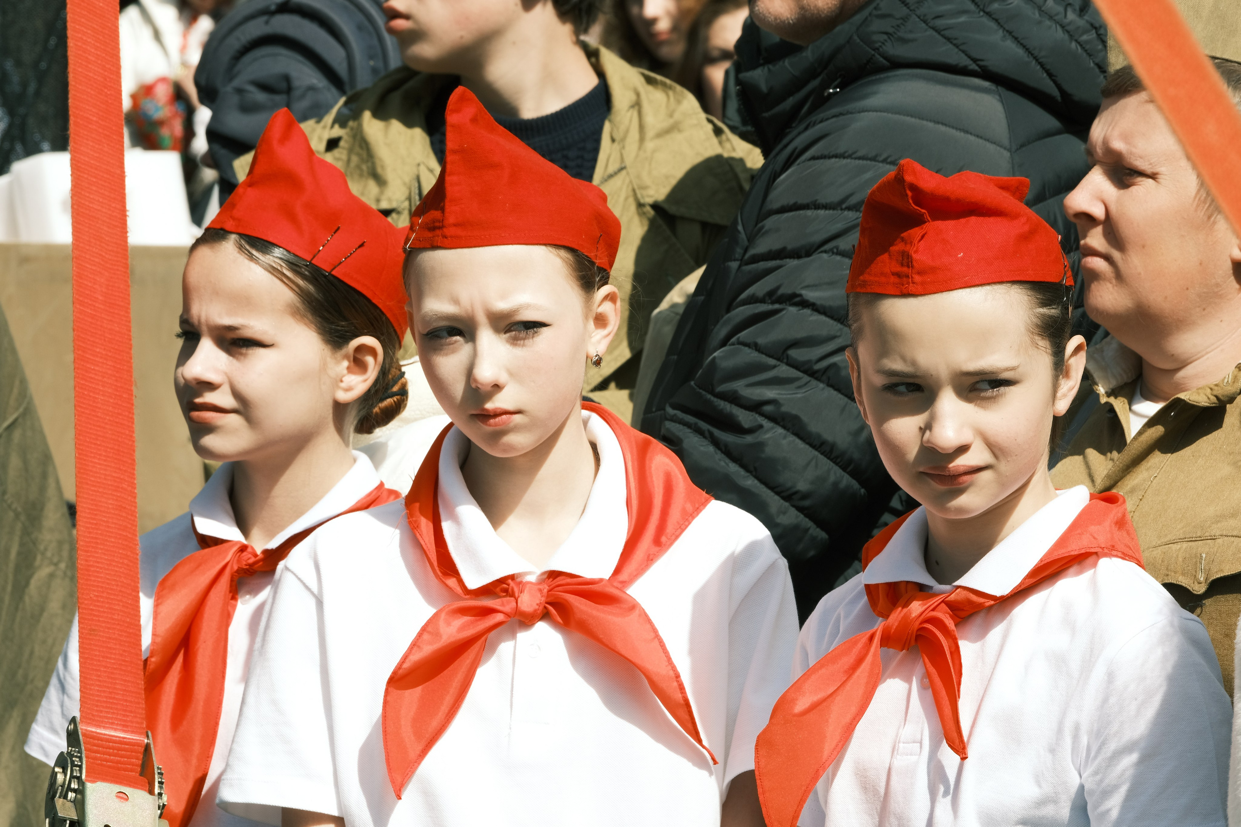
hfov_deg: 10.0
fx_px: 7101
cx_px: 620
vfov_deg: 6.7
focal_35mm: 206
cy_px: 414
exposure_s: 1/200
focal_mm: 137
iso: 200
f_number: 13
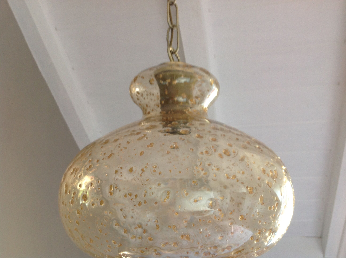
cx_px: 173
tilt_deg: +13.9
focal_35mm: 35
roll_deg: +1.0
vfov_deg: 40.6
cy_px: 129
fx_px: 349
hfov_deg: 52.7
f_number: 2.4
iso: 64
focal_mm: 4.28
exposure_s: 1/15
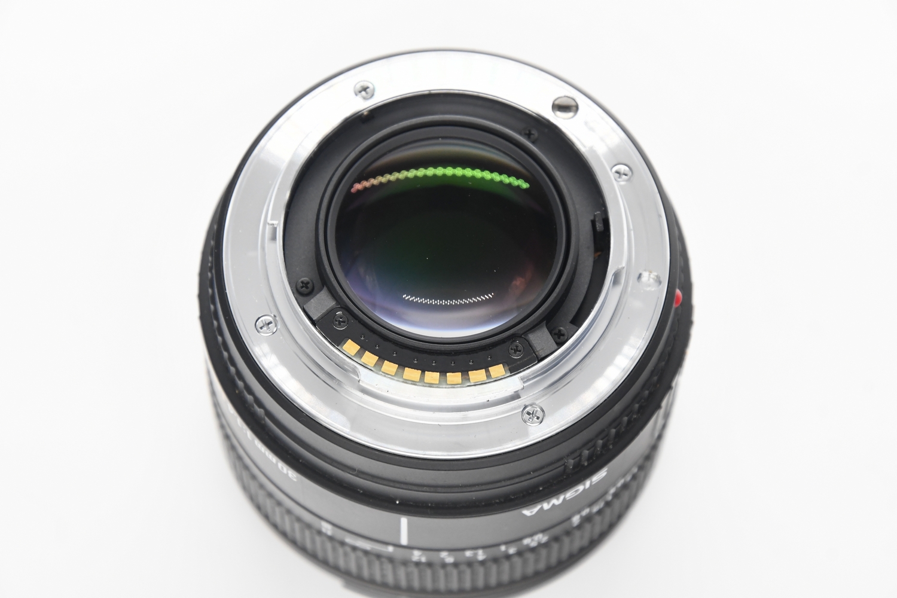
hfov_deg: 17.1
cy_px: 299
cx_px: 448
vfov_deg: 11.4
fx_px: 2990
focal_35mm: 120
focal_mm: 80
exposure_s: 1/100
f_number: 7.1
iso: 1600
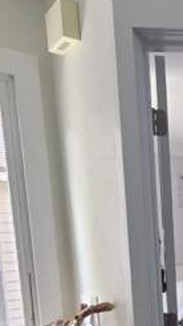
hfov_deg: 25.5
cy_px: 281
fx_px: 319
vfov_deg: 49.3
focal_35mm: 37
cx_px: 263
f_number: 2.2
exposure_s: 1/60
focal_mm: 2.2
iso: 200
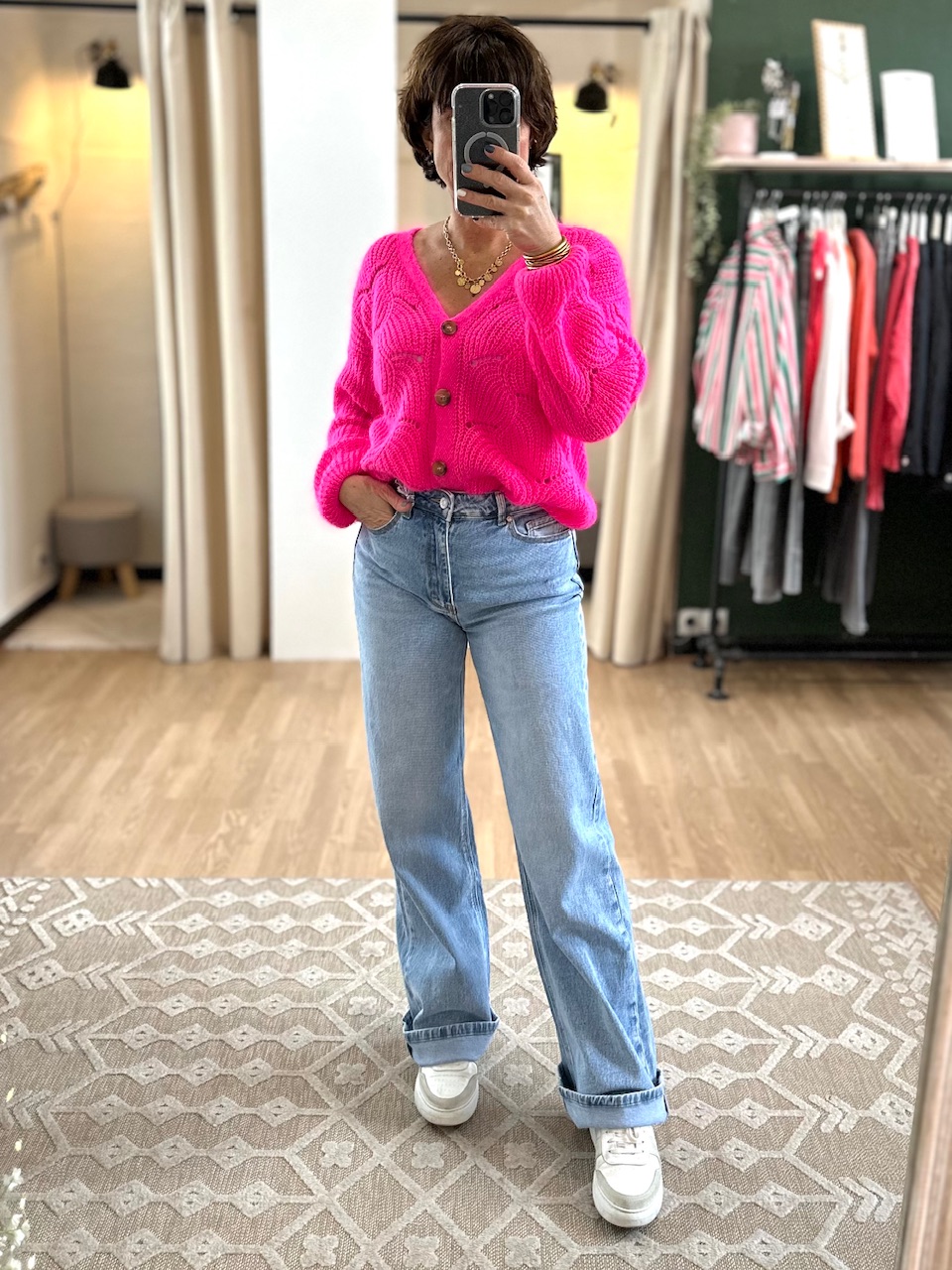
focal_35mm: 24
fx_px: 880
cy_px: 635
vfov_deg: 71.6
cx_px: 476
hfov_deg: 56.8
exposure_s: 1/106
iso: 250
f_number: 1.78
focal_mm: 6.86
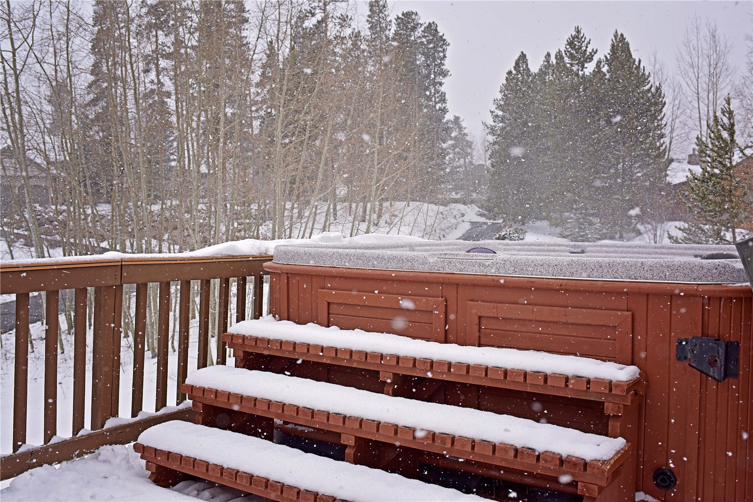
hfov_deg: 54.4
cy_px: 251
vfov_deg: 37.9
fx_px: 732
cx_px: 376
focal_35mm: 35
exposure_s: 1/1600
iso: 500
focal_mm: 35
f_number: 7.1
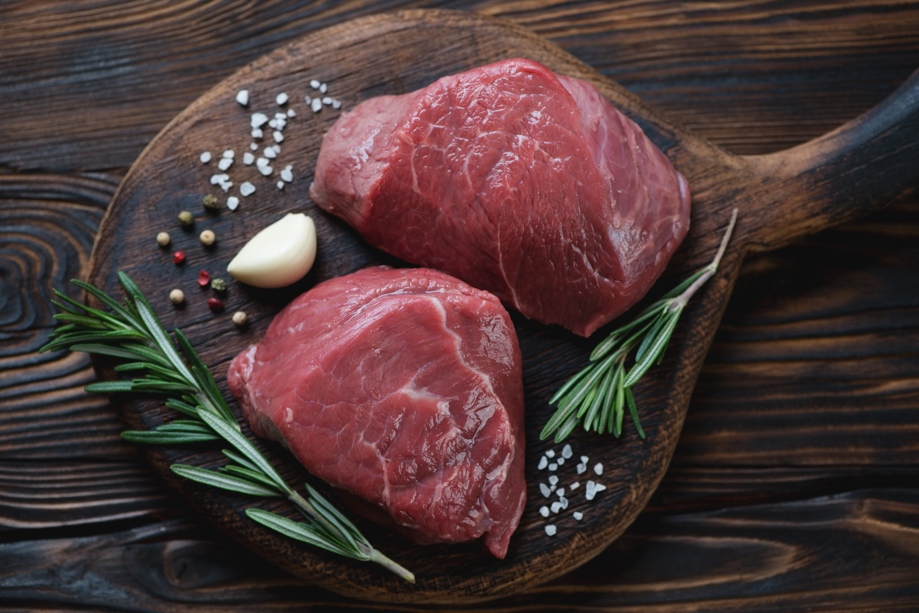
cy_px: 306
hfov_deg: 19.4
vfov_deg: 13.1
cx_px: 460
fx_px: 2681
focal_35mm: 105
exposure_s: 1/125
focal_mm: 105
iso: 100
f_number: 4
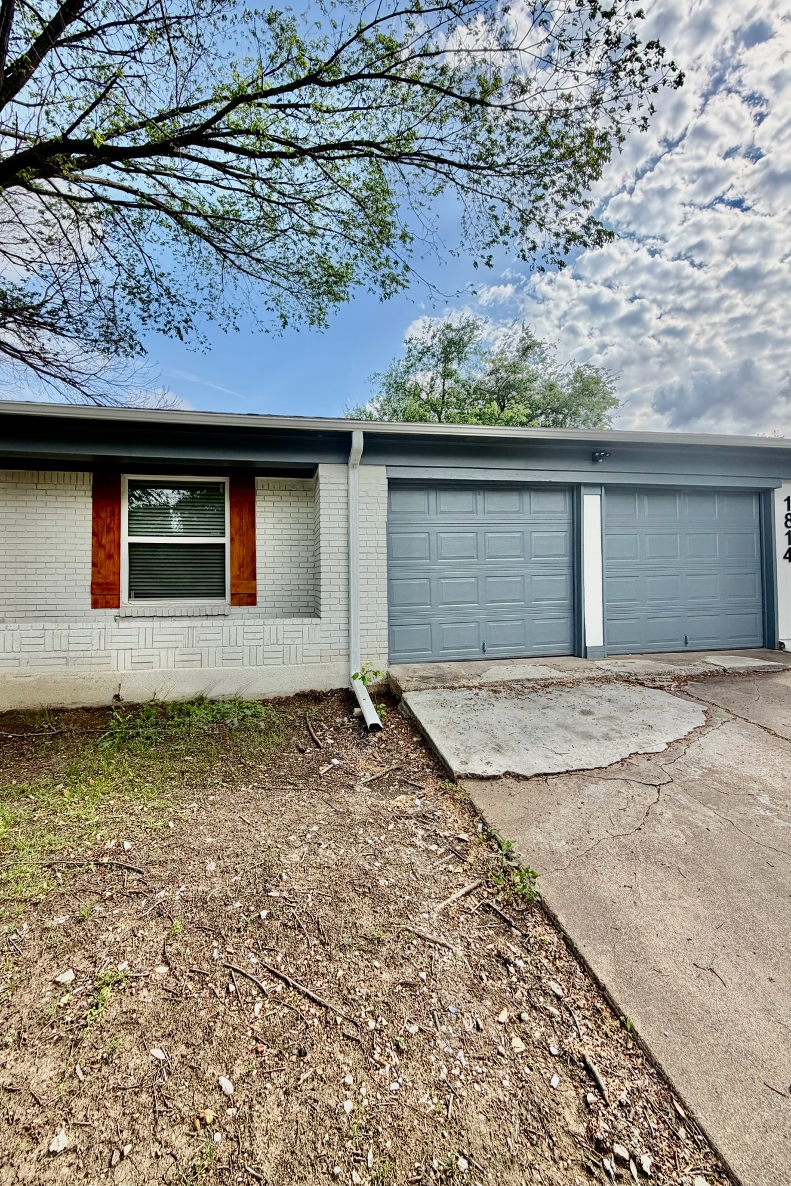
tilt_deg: +1.6
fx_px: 494
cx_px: 368
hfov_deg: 77.2
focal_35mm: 15
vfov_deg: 100.4
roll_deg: +0.9
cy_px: 576
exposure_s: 1/770
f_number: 2.2
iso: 32
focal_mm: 2.22
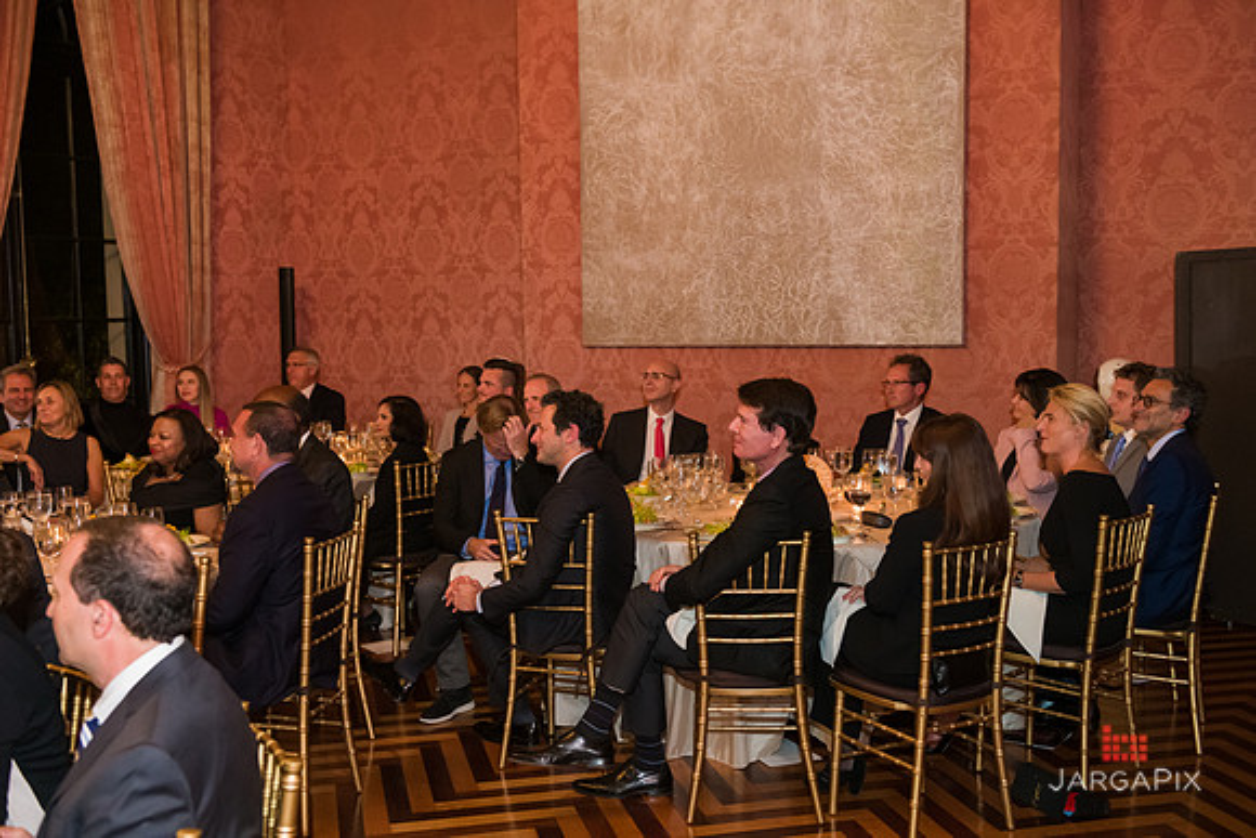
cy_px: 419
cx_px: 628
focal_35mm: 38
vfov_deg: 35.1
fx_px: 1326
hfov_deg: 50.7
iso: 3200
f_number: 4
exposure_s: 1/80
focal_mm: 38
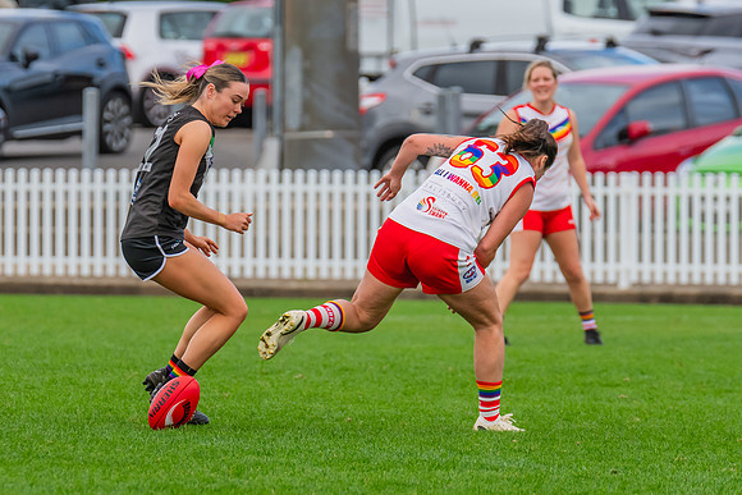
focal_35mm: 563
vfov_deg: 2.4
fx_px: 11606
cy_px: 258
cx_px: 251
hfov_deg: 3.7
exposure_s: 1/1000
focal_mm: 330
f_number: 6.3
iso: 800
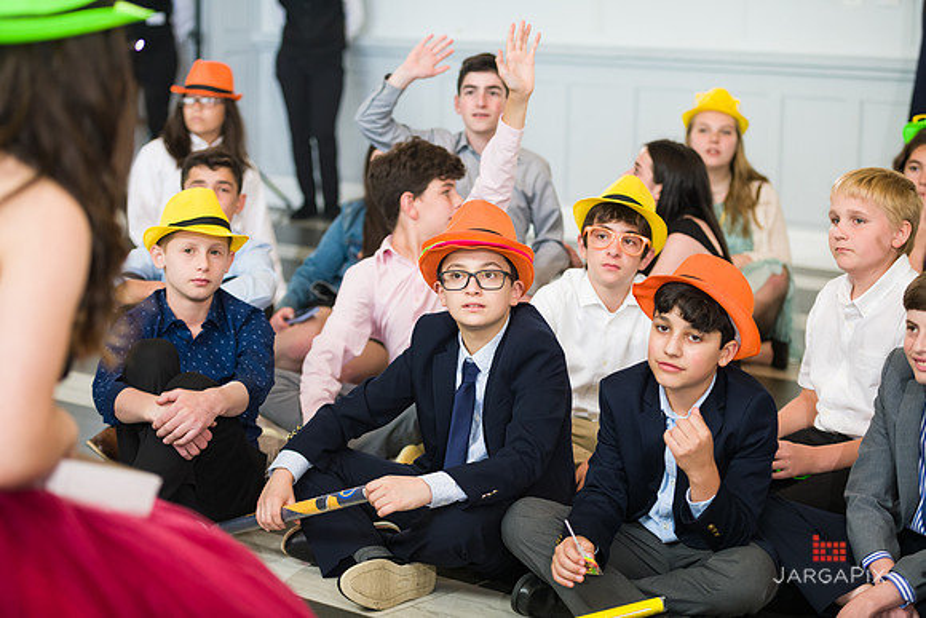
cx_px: 463
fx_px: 2110
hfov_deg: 24.8
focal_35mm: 82
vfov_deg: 16.7
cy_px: 309
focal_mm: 82
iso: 800
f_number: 3.2
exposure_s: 1/200
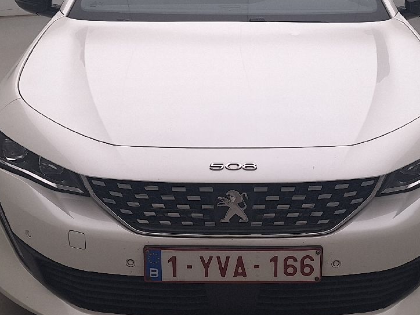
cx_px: 237
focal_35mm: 61
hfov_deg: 31.6
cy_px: 151
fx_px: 740
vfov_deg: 24.0
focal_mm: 5.54
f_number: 1.8
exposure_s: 1/156
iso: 40
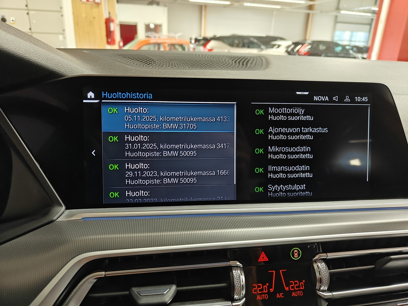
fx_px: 283
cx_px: 204
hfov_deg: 71.6
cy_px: 153
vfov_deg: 56.8
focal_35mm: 24
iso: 160
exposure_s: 1/50
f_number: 1.8
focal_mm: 5.59
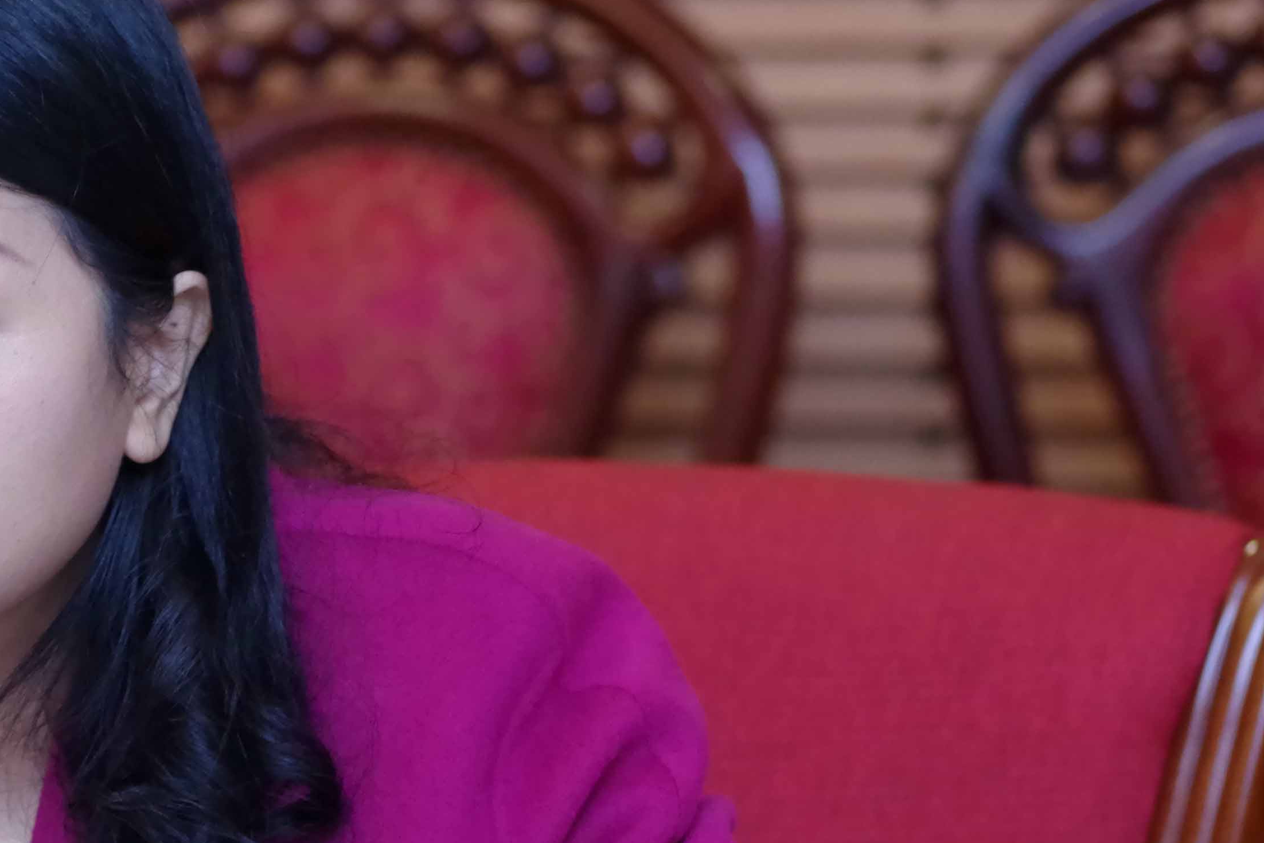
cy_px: 579
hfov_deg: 6.1
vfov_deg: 4.1
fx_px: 11728
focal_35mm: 334
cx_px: -231
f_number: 4
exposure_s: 1/60
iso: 3200
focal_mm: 100
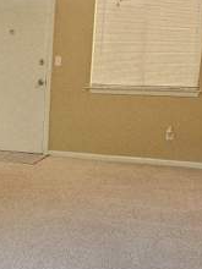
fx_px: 521
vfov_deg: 28.8
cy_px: 170
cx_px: -26
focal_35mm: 67
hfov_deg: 20.8
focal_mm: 6.3
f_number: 1.7
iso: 500
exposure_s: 1/120
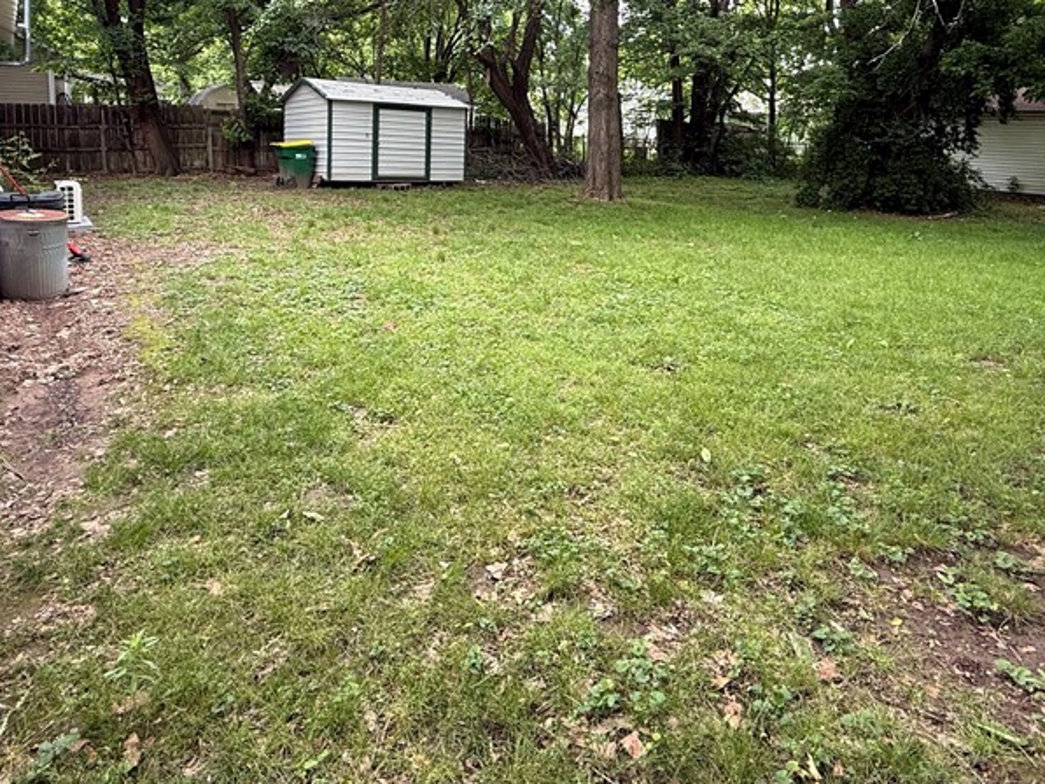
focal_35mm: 24
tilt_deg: -3.9
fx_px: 725
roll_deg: -1.2
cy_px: 196
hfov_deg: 71.6
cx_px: 544
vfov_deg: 54.2
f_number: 2.2
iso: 64
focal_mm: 2.22
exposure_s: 1/99
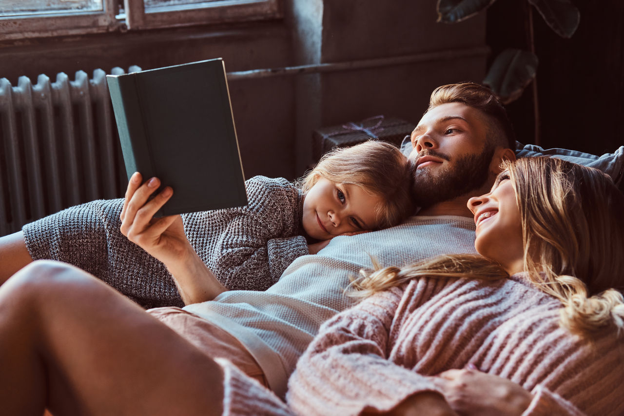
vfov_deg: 25.5
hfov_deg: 37.5
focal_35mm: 53
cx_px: 312
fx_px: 918
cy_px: 208
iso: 640
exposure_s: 1/250
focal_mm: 35
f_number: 3.2
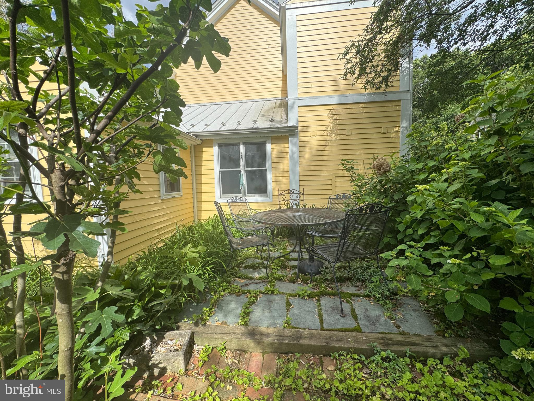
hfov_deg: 102.1
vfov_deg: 85.7
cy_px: 200
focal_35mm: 14
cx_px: 267
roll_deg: +1.3
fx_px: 216
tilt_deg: -5.1
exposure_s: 1/1198
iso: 50
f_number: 2.2
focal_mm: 2.22
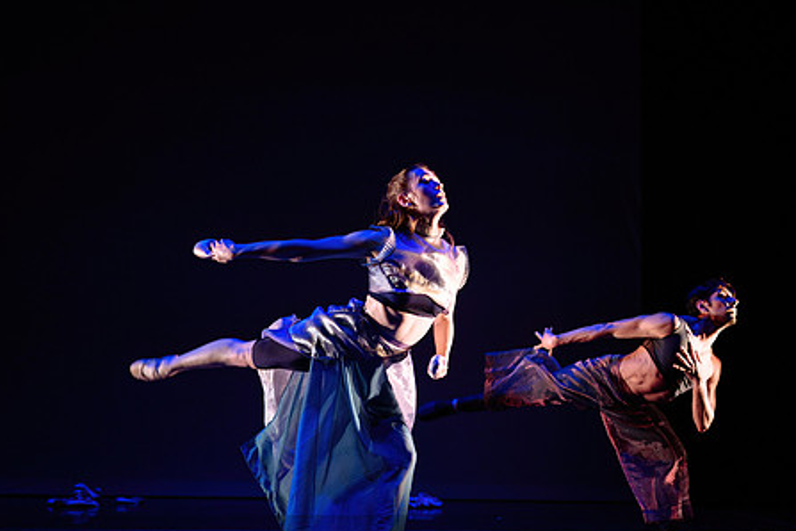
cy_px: 392
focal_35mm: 38
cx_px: 493
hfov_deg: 50.2
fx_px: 840
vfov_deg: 34.4
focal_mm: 24
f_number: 1.4
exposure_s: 1/320
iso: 1000
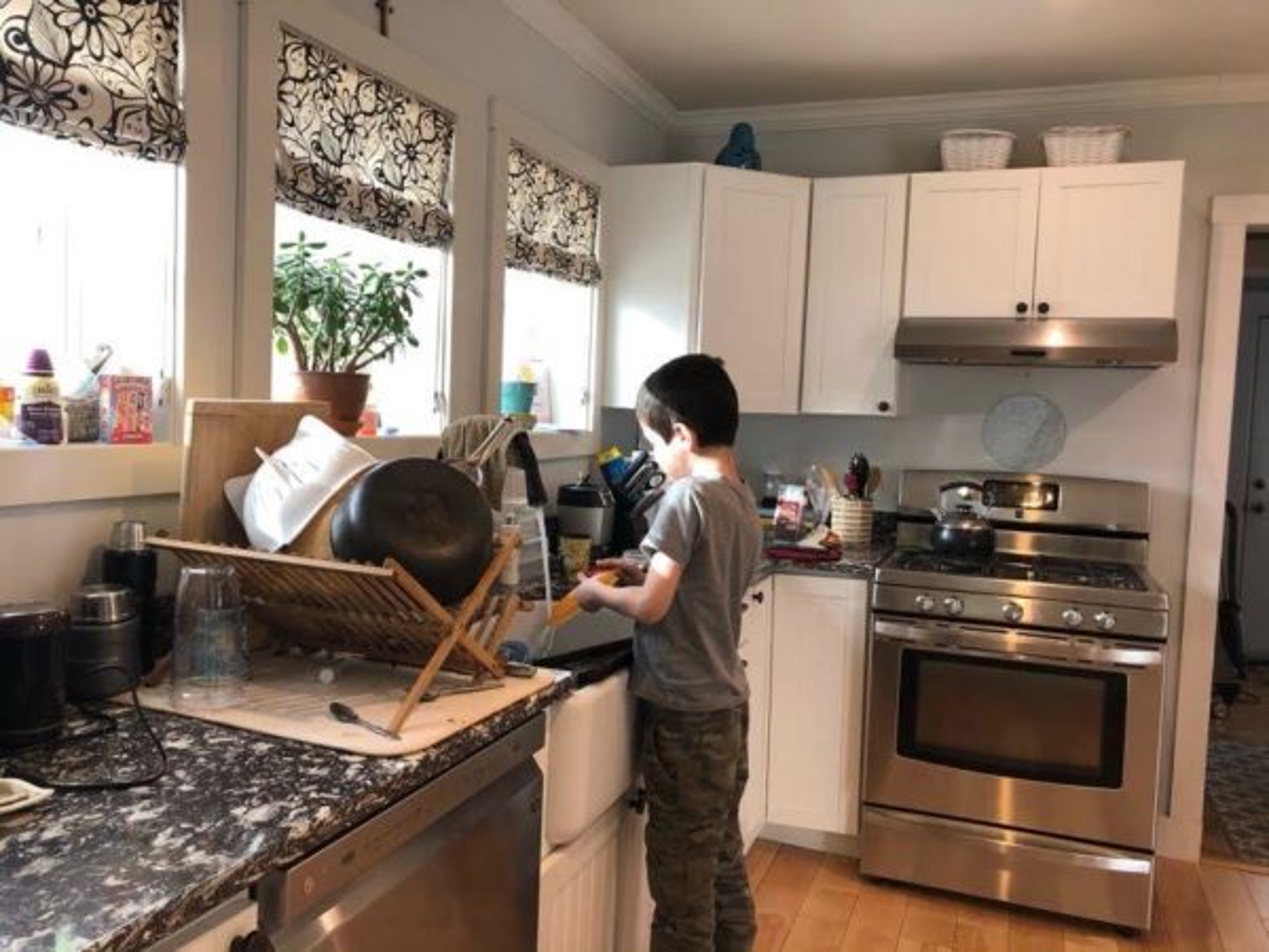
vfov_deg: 49.7
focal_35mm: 28
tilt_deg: -3.2
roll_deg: -2.0
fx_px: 1026
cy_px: 476
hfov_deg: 63.4
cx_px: 634
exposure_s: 1/30
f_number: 1.8
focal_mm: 3.99
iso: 40
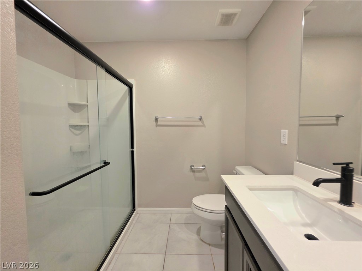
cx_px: 181
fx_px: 136
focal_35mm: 13
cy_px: 136
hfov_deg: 106.2
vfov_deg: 89.9
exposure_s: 1/120
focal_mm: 2.2
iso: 250
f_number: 1.9
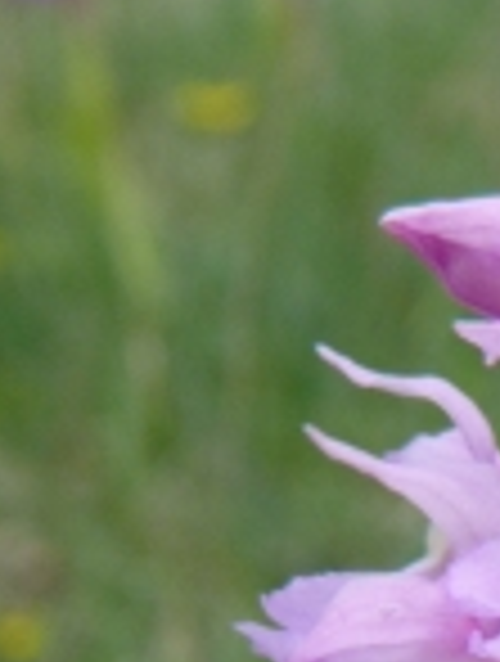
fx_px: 3663
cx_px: 932
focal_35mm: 191
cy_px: 1252
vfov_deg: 9.7
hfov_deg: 7.5
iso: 100
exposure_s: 1/250
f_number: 5
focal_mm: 7.9
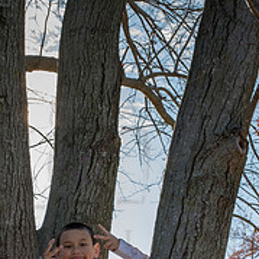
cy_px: 294
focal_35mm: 107
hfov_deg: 16.2
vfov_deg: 15.8
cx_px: 87
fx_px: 906
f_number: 11
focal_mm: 50
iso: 400
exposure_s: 1/200
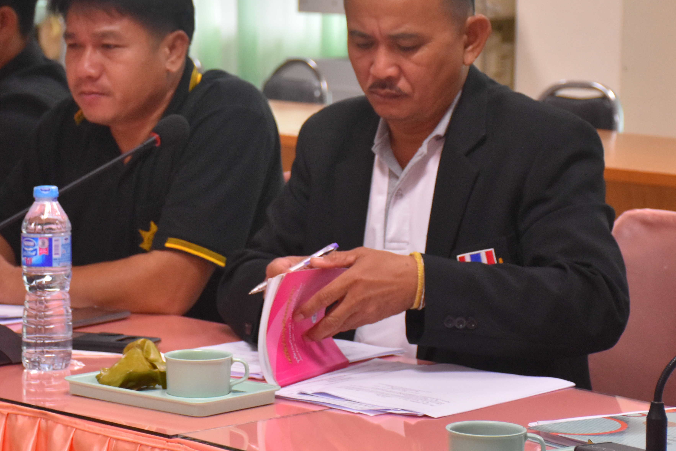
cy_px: 151
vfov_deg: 9.0
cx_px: 237
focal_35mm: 153
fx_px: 2873
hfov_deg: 13.4
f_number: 5
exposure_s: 1/125
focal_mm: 60
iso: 1600
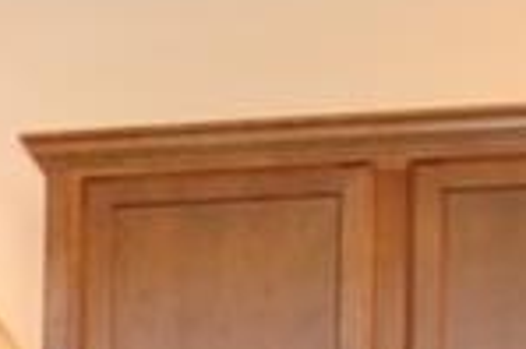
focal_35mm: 186
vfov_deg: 7.1
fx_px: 2715
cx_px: -1091
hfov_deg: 8.9
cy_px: 698
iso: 400
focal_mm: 18
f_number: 3.5
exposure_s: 1/13
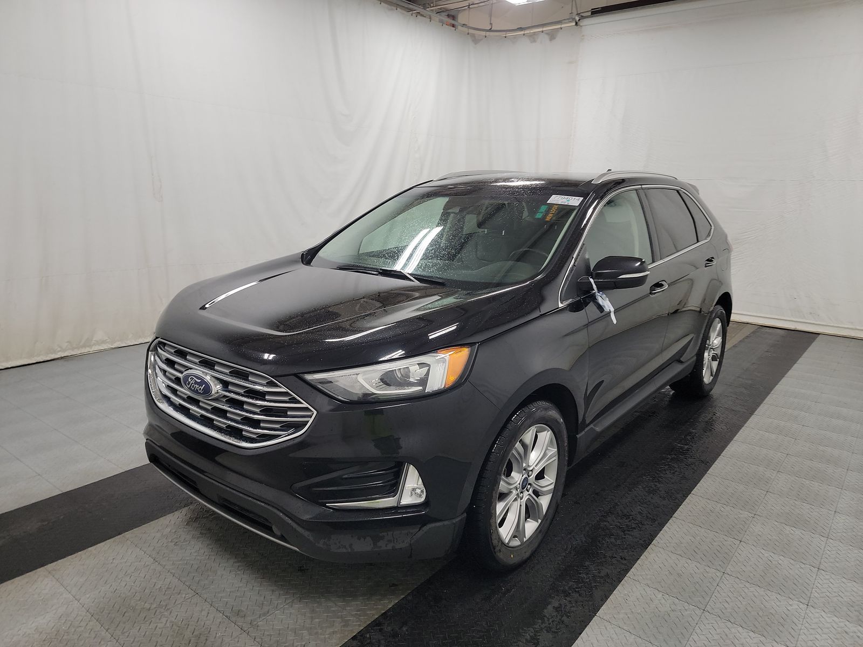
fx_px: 598
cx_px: 432
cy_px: 324
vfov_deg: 56.8
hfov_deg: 71.6
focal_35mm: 24
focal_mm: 6.7
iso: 191
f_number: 1.8
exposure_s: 1/59
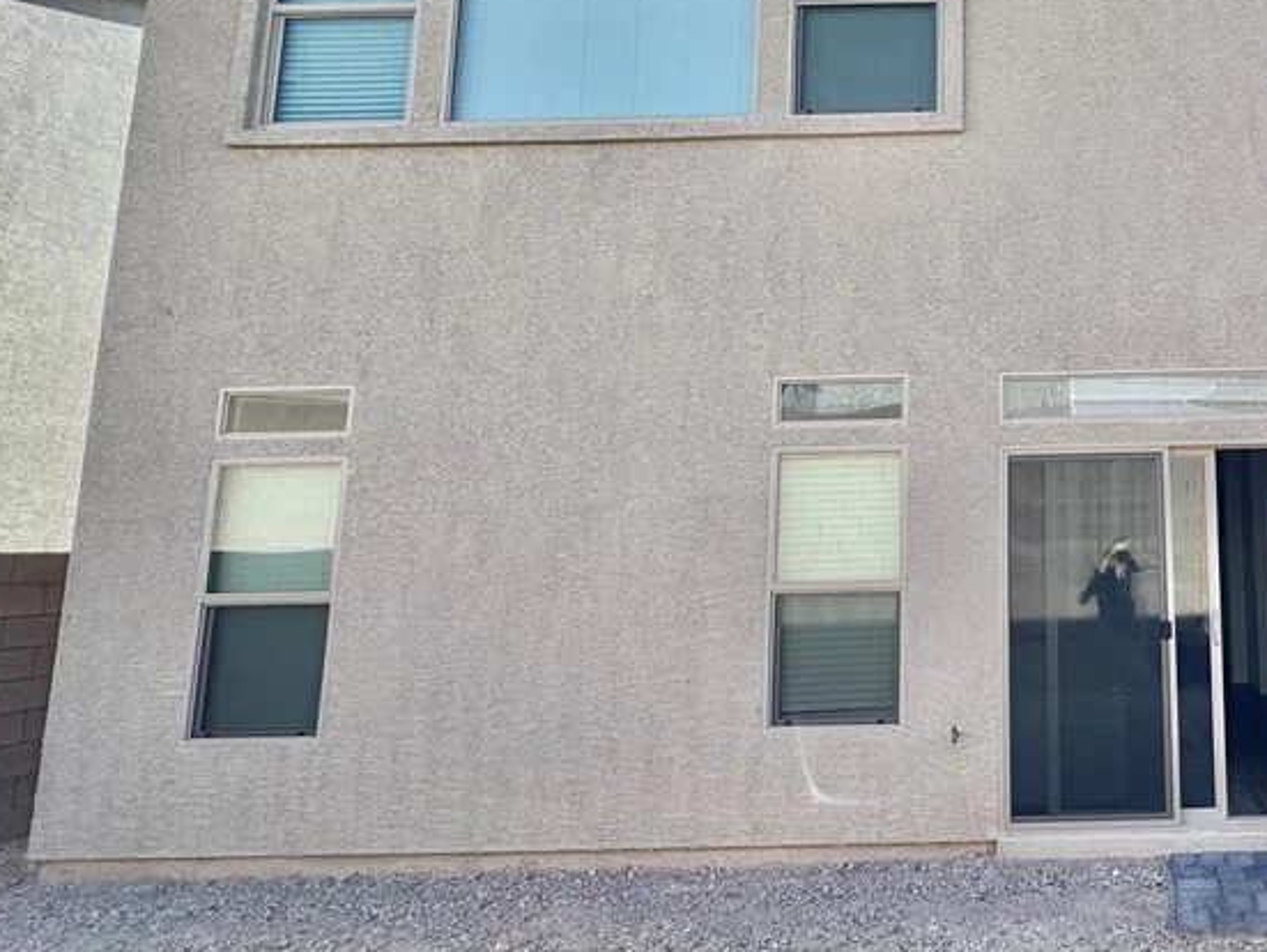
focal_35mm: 26
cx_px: 1113
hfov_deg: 58.6
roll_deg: +1.8
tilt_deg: +7.8
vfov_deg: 52.9
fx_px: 952
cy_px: 407
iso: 50
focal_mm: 2.22
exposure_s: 1/787
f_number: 2.2
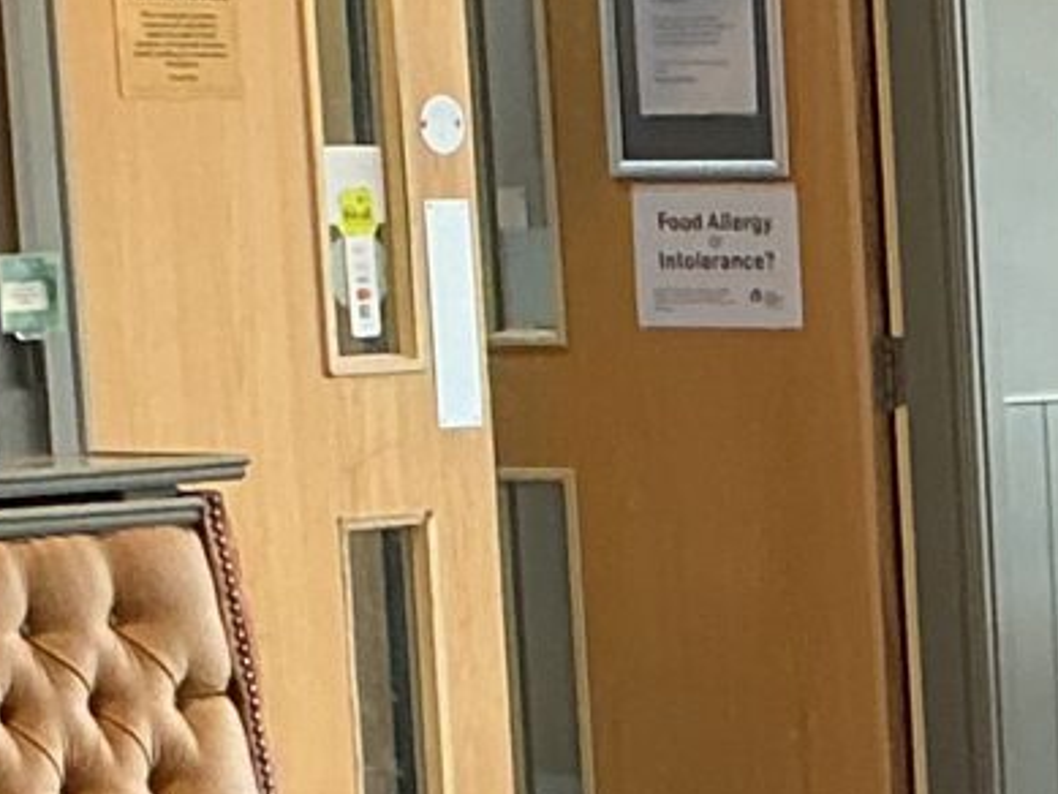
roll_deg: +0.8
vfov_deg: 7.7
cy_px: 1071
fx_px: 5840
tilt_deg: -8.5
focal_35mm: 191
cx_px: 1700
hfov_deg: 10.0
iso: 64
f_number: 1.8
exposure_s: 1/60
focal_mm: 3
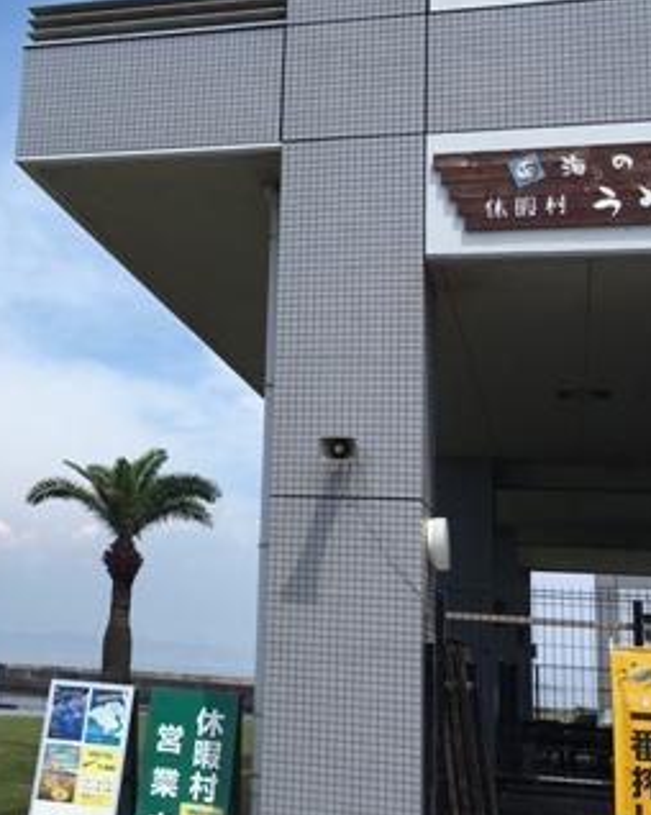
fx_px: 1374
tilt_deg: +15.7
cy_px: 313
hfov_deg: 26.0
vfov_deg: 32.9
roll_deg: -3.6
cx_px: 92
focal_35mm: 57
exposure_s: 1/1876
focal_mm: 4.15
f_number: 2.2
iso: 25
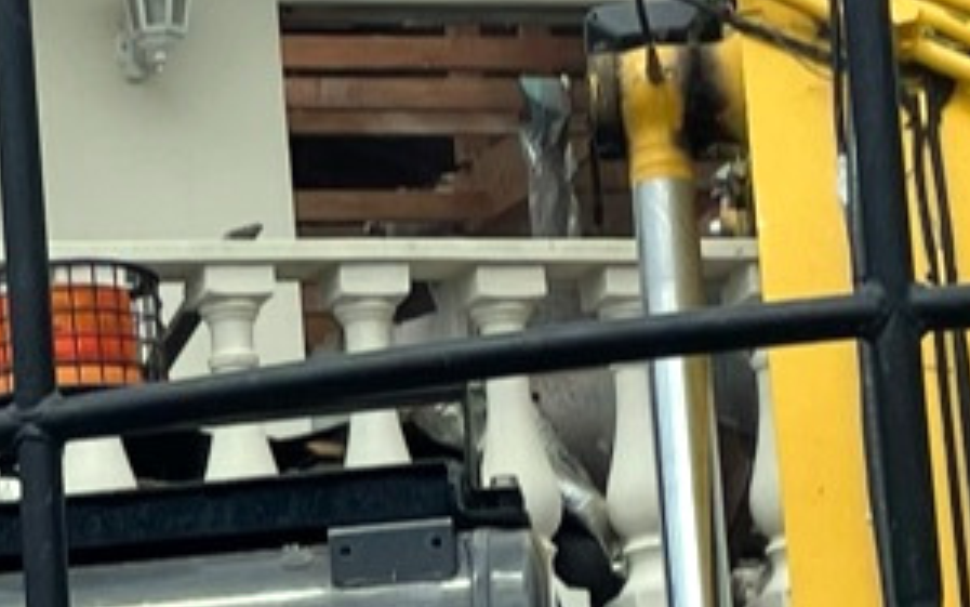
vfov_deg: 6.9
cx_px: -589
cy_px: 662
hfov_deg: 10.6
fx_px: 4997
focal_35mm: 189
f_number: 1.6
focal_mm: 4.2
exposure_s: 1/4132
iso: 32
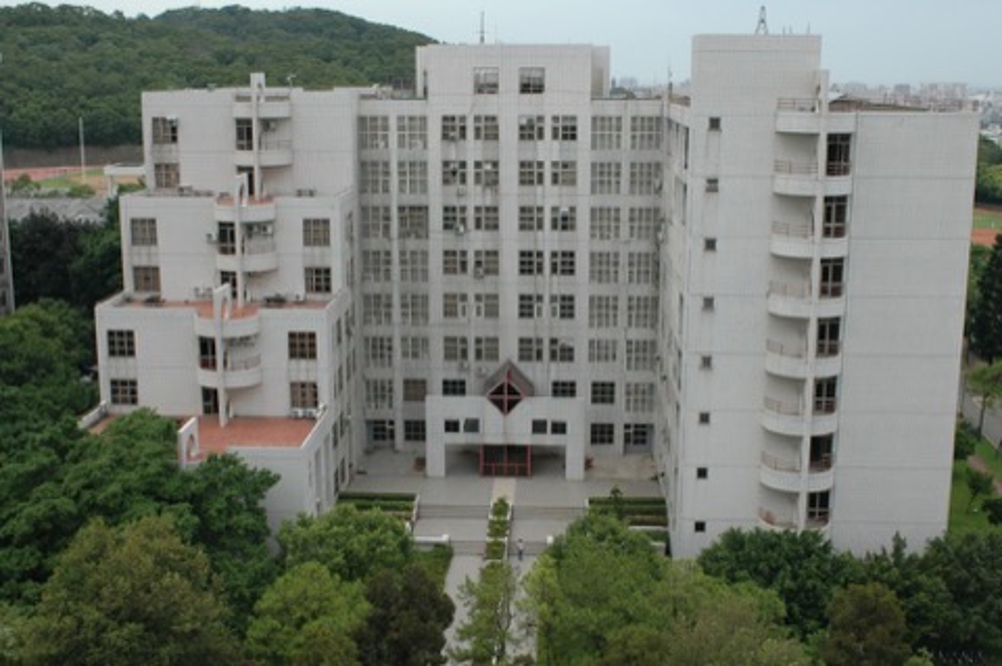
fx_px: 1168
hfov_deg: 46.4
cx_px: 501
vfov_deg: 31.8
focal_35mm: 42
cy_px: 333
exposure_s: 1/250
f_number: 8
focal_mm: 28
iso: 200
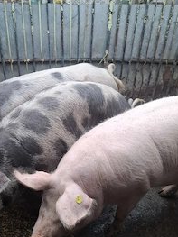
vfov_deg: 52.6
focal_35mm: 35
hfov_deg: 39.8
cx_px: 51
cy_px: 123
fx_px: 240
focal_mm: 5.54
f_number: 1.8
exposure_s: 1/120
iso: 125
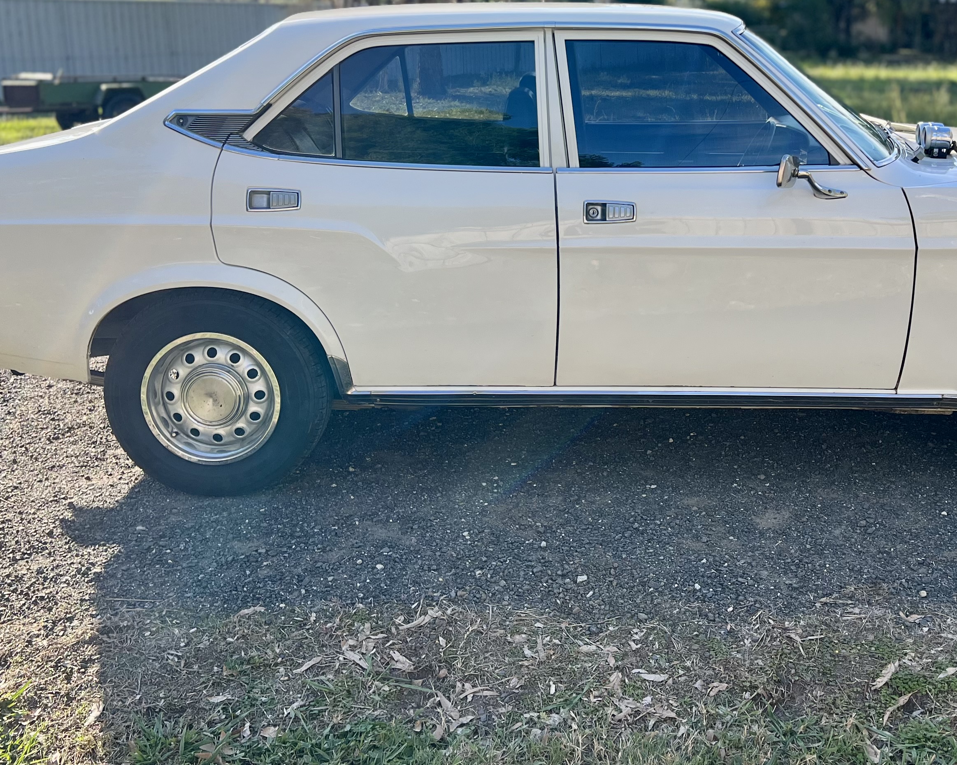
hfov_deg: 41.7
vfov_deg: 33.8
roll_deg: +0.8
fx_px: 1246
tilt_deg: -12.3
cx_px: 599
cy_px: 248
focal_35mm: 44
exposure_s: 1/949
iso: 50
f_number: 1.5
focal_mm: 5.7
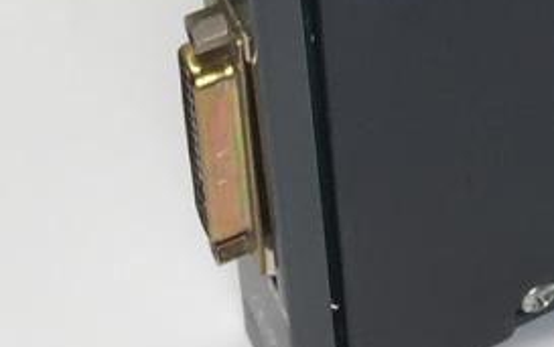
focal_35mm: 180
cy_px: -694
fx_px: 2719
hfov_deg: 11.4
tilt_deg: -35.3
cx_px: 649
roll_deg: -1.3
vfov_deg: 6.6
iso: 25
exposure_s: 1/217
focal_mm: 4.15
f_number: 2.2
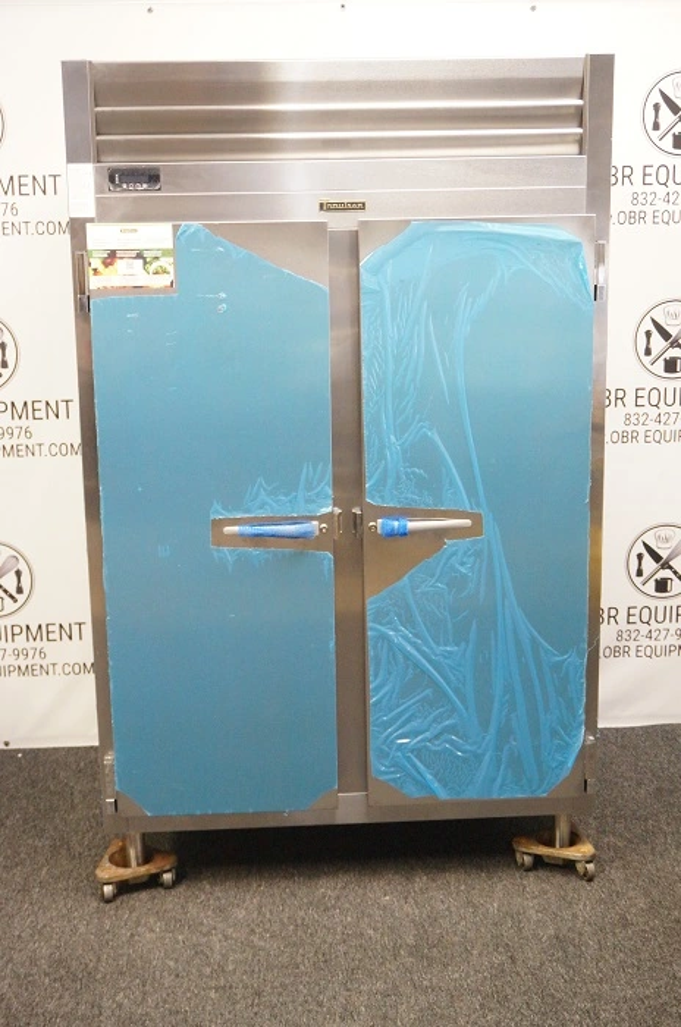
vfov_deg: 45.0
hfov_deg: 30.7
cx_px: 340
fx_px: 1239
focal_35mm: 44
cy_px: 514
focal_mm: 29
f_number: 5
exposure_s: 1/25
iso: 3200
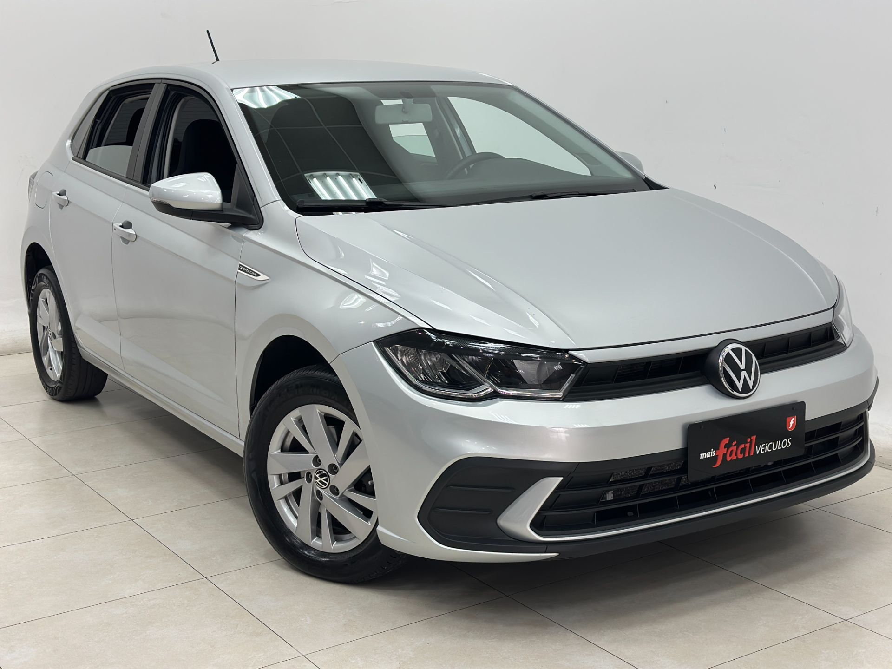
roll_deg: +0.6
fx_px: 1237
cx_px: 446
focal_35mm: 48
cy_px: 334
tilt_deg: -11.0
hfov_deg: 39.7
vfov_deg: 30.3
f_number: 1.78
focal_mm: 6.86
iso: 100
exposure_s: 1/120
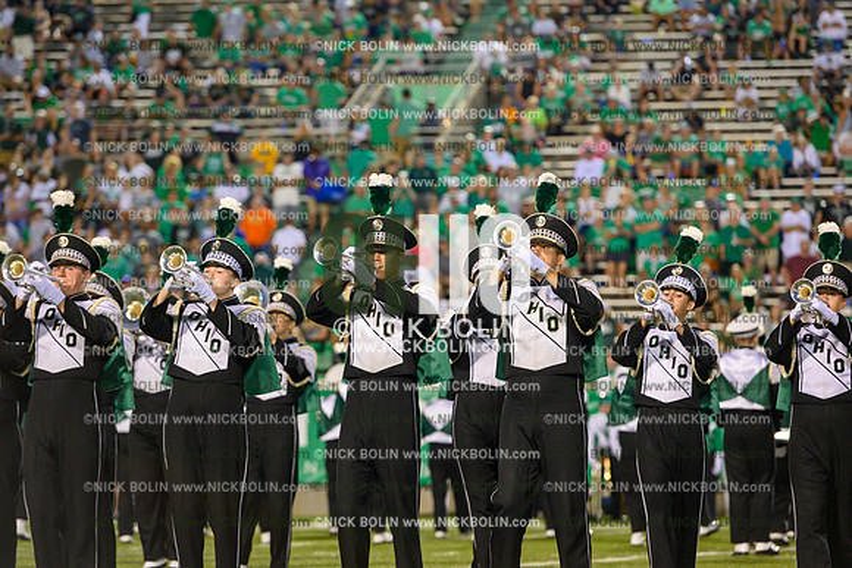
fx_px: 4261
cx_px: 426
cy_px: 284
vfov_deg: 7.6
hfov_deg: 11.4
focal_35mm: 180
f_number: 4
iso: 2500
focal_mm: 180
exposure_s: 1/250
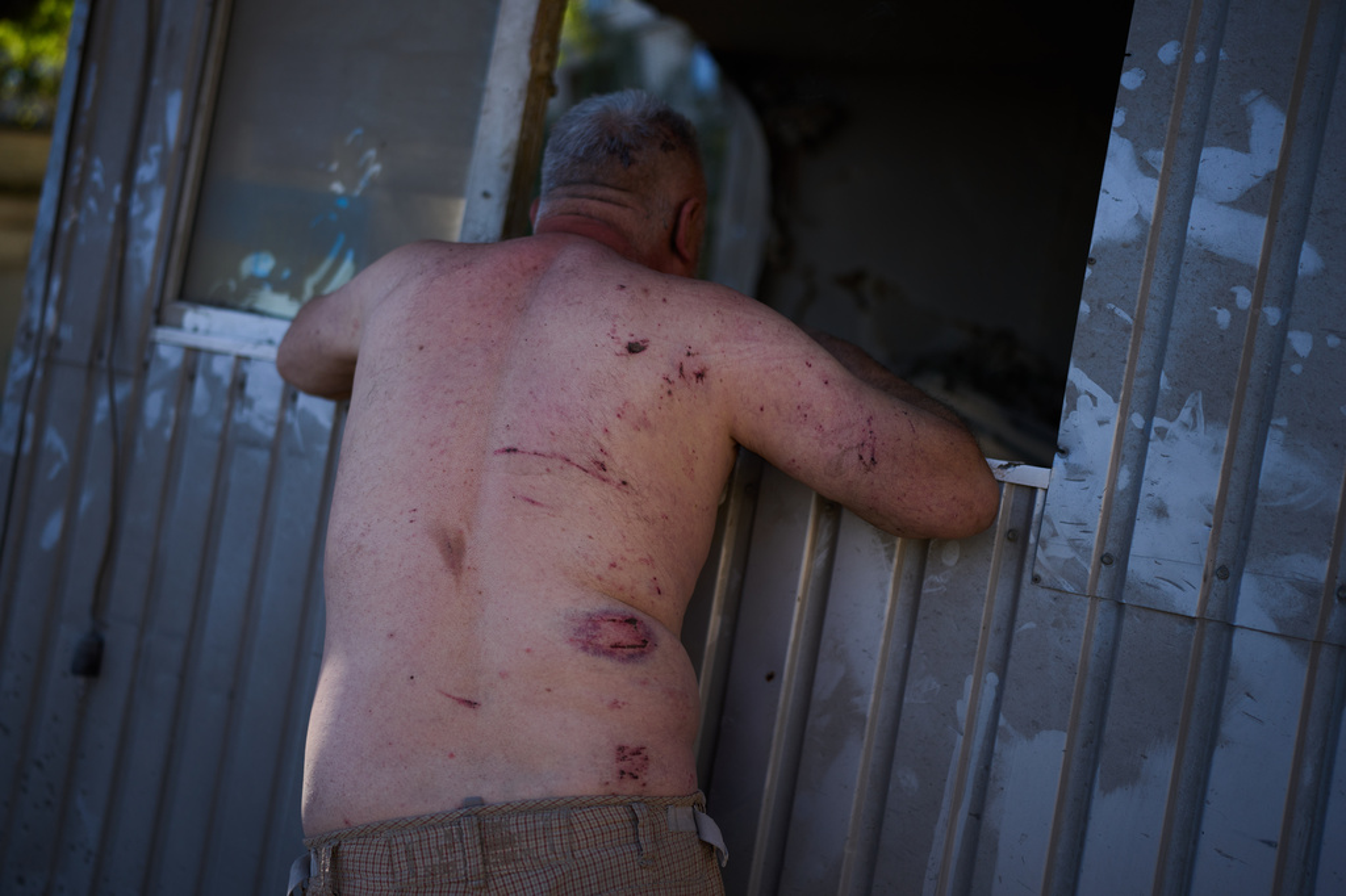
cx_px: 673
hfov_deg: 54.4
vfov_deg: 37.8
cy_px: 448
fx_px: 1308
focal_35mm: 35
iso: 100
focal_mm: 35
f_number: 1.4
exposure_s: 1/2500
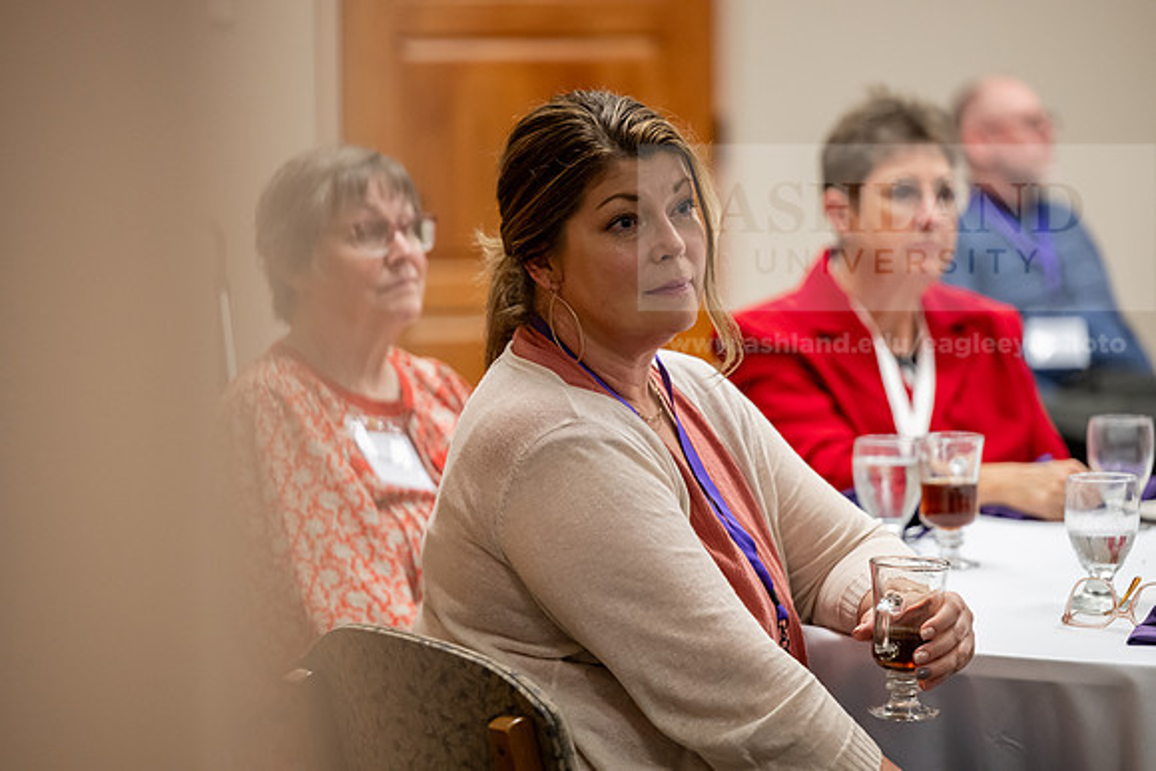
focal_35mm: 125
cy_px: 386
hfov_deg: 16.4
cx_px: 578
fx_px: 4015
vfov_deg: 11.0
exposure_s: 1/160
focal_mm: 125
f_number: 2.8
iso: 1600
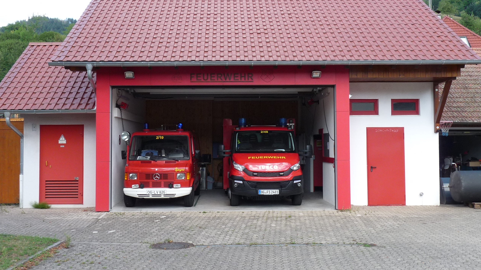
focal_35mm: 43
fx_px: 548
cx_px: 238
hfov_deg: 47.4
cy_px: 122
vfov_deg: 27.7
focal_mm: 4.8
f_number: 4.5
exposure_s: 1/125
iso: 100
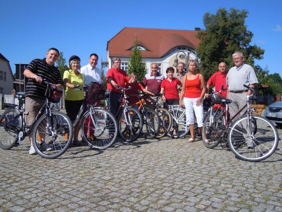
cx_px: 141
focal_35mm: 32
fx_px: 261
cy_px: 106
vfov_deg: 44.2
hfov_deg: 56.8
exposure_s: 1/250
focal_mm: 5.7
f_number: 7.9
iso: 100
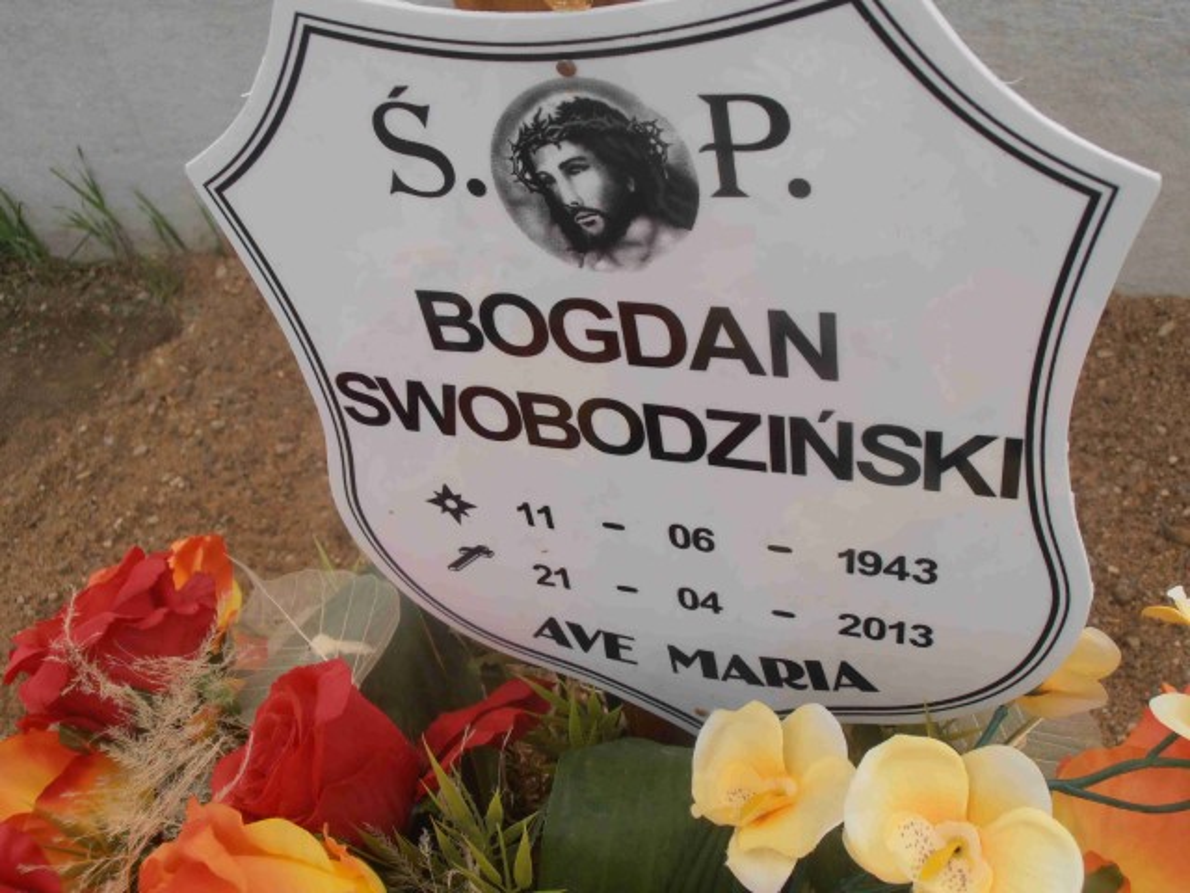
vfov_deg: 38.7
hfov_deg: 50.1
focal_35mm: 37
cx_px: 595
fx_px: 1272
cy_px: 446
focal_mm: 6.61
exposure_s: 1/250
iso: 80
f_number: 3.9
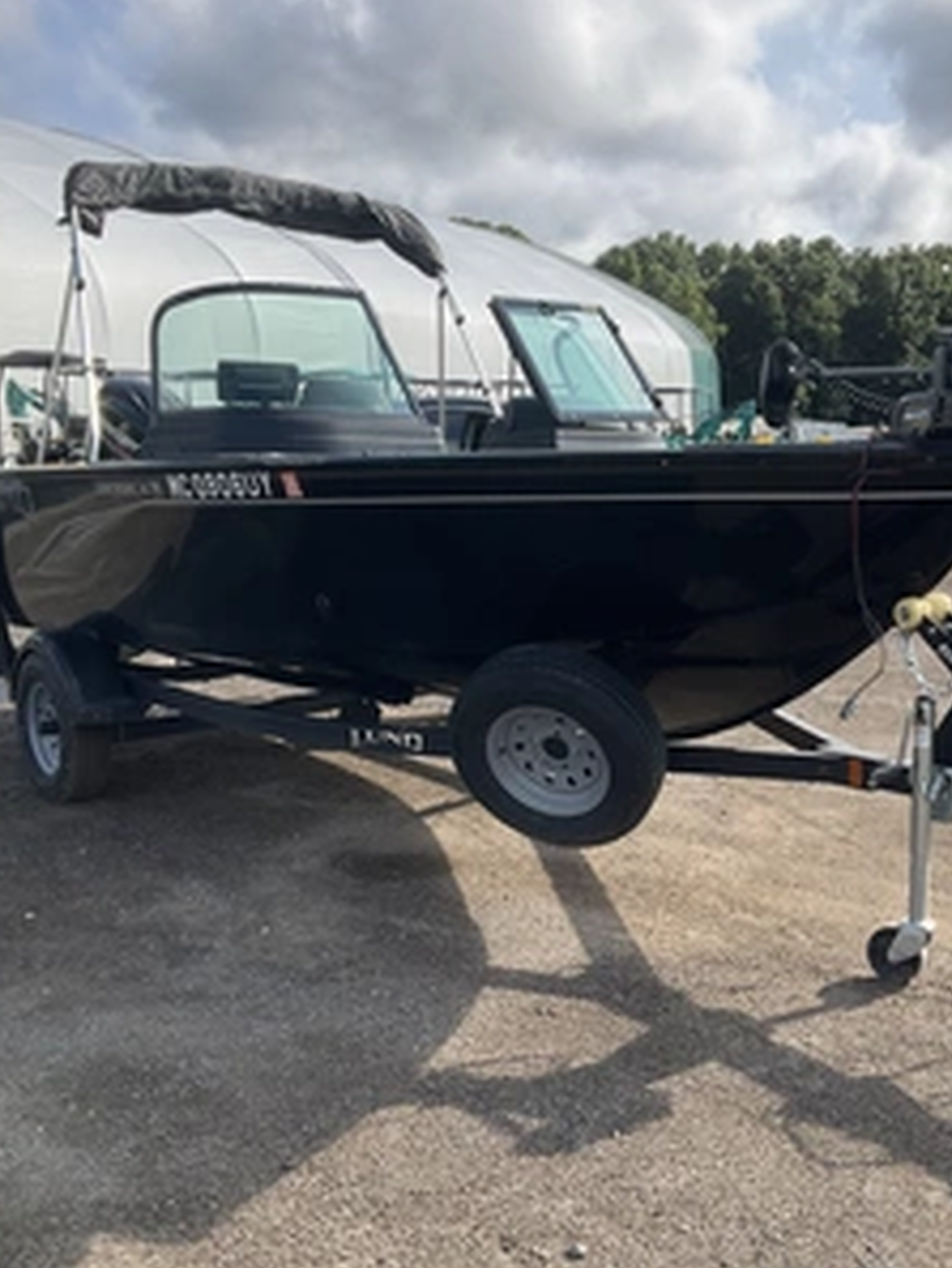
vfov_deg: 47.8
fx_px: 1429
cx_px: 619
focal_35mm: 39
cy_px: 632
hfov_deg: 36.5
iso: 25
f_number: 1.8
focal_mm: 3
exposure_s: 1/1342
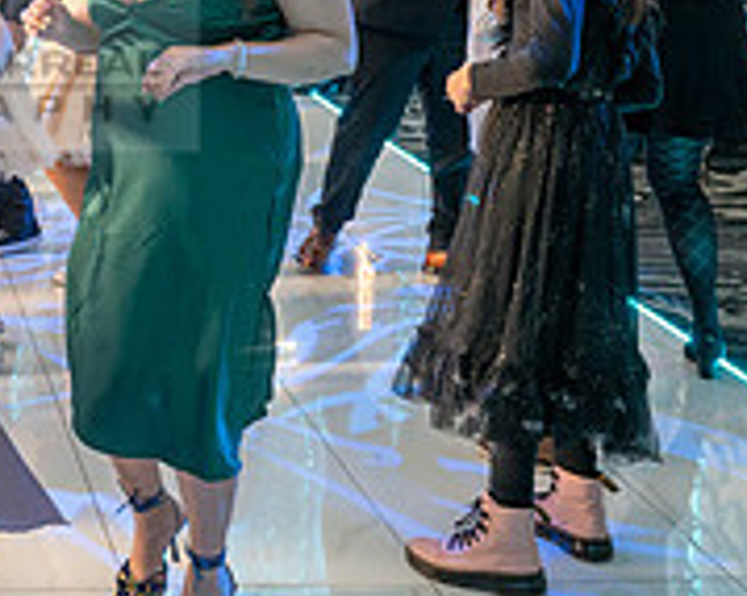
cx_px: -154
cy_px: 52
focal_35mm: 73
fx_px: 1613
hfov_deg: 23.7
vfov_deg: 20.5
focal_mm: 24
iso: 1000
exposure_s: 1/160
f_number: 4.5
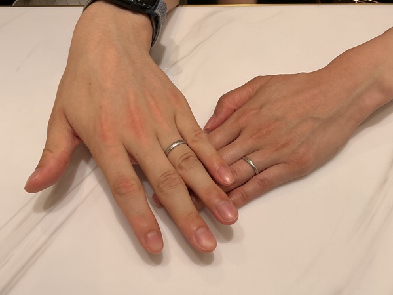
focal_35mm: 29
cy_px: 148
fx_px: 329
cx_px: 196
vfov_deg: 48.2
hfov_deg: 61.7
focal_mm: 3
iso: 20
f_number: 1.8
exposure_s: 1/232
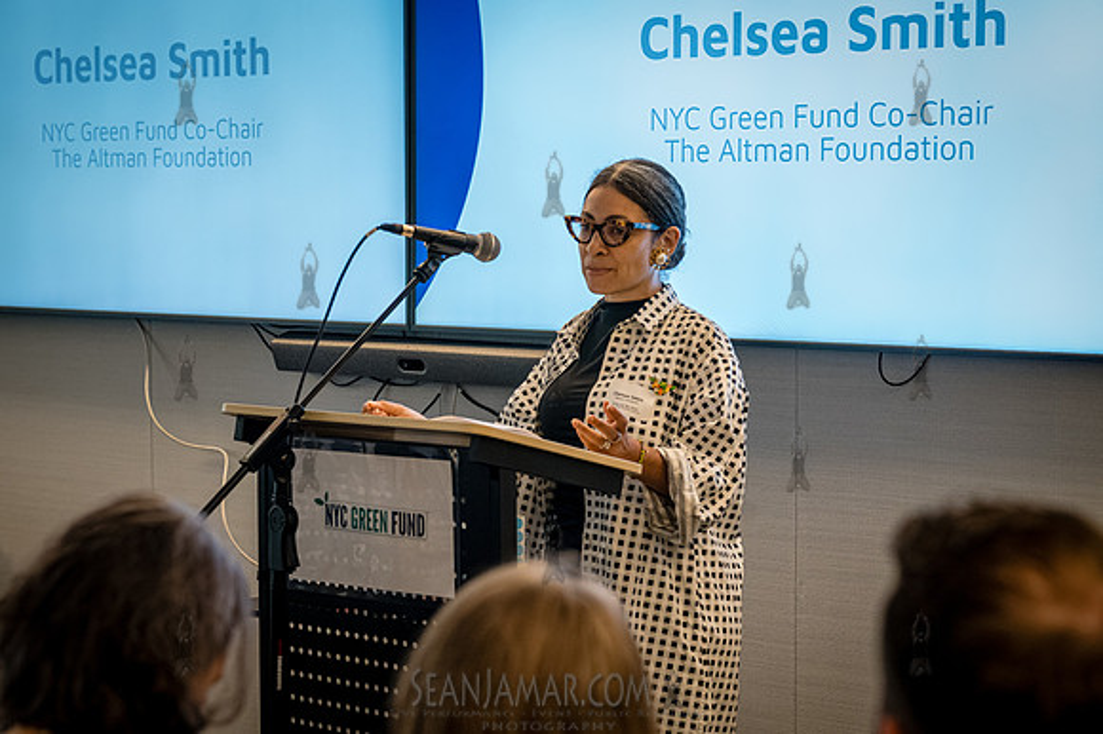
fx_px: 2310
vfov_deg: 18.1
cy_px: 367
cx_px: 552
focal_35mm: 75
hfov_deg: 26.9
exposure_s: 1/250
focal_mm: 73
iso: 5000
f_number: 4.5
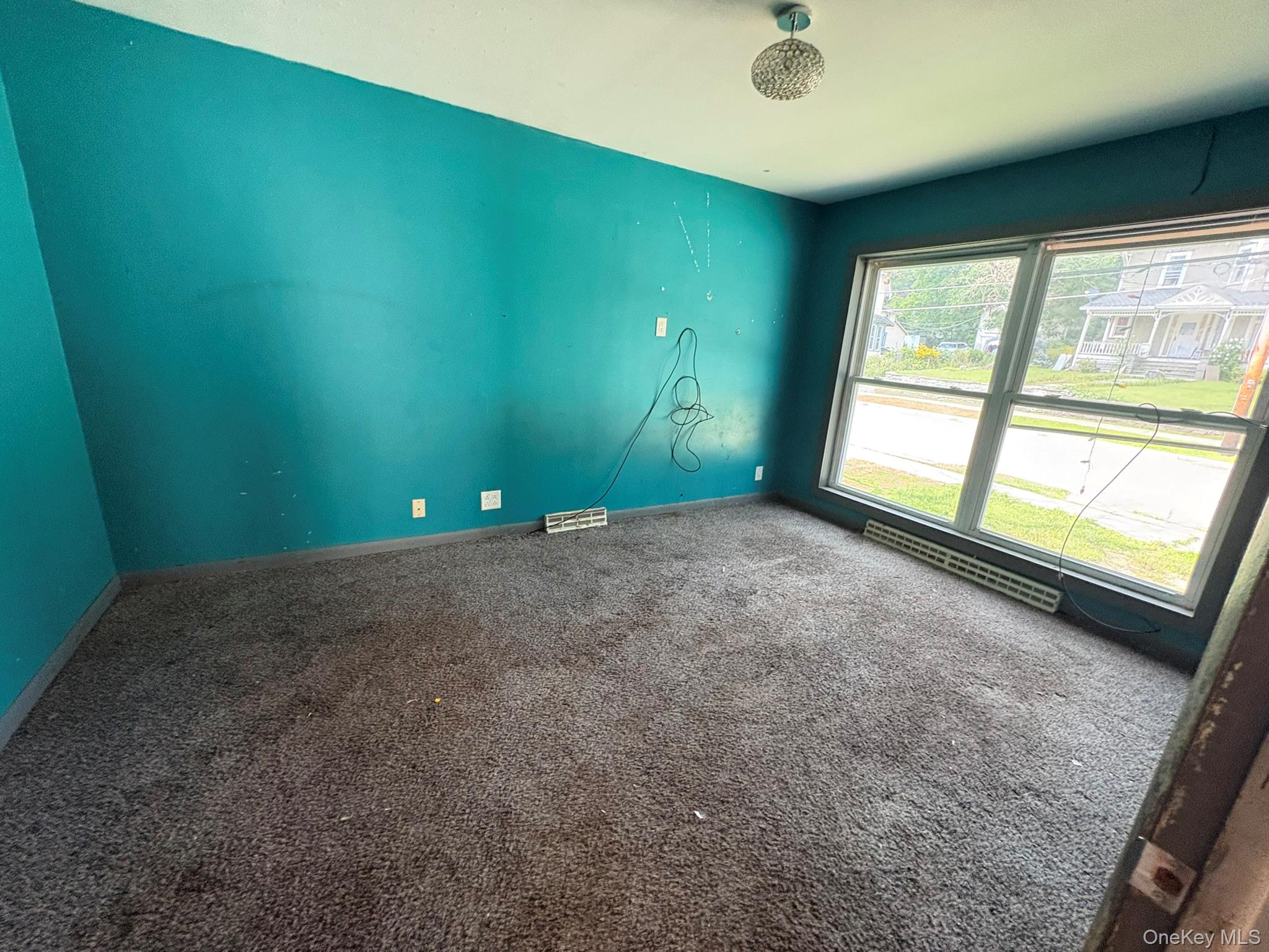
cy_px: 476
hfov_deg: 102.1
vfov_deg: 85.7
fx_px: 513
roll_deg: -4.3
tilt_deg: -16.8
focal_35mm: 14
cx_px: 634
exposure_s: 1/60
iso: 500
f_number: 2.2
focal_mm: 2.22
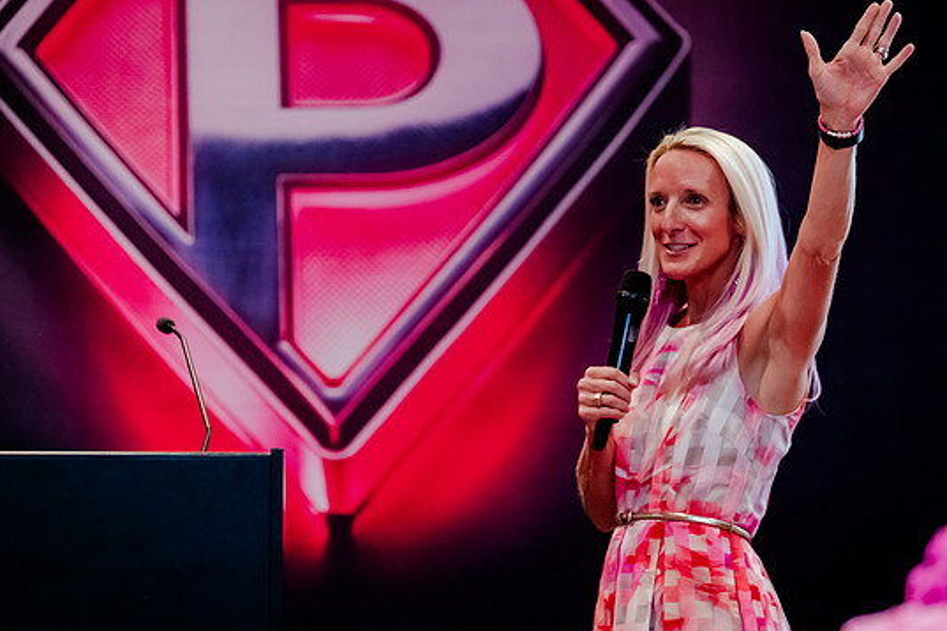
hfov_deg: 10.7
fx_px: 5050
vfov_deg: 7.2
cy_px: 308
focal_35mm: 192
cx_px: 499
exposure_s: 1/250
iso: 4000
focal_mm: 165
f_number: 2.8
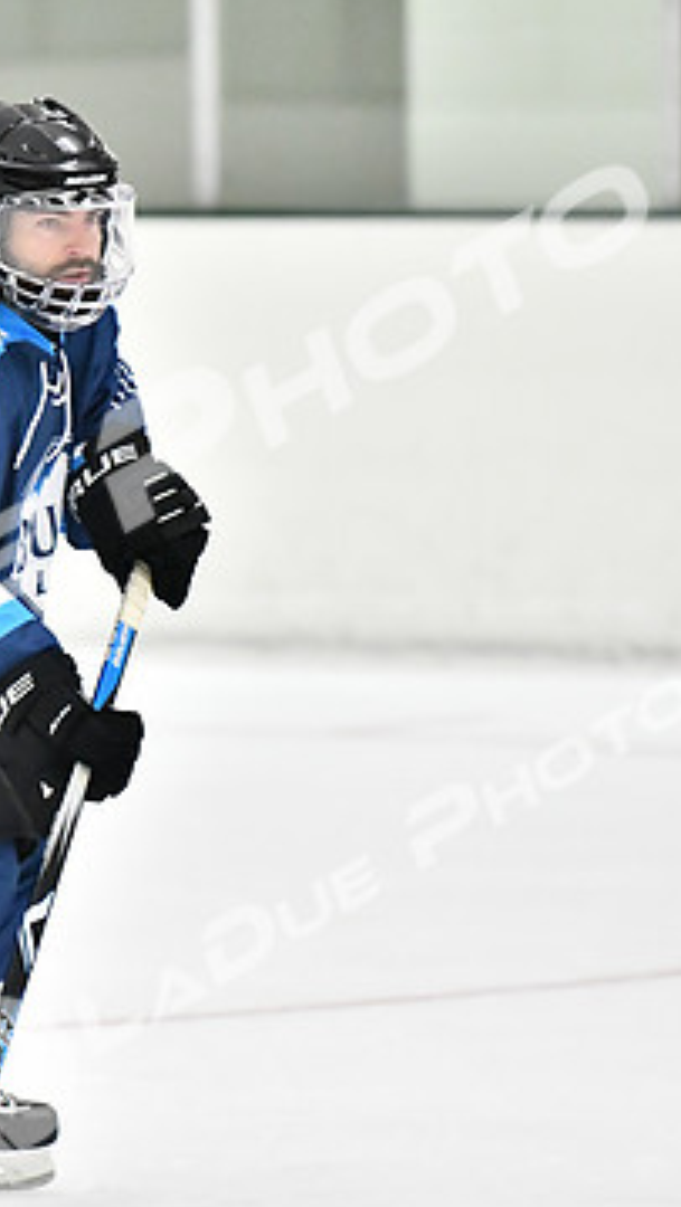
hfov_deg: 3.7
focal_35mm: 329
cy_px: 582
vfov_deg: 6.6
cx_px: -87
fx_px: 10542
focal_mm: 130
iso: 6400
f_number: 2.8
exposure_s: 1/1250
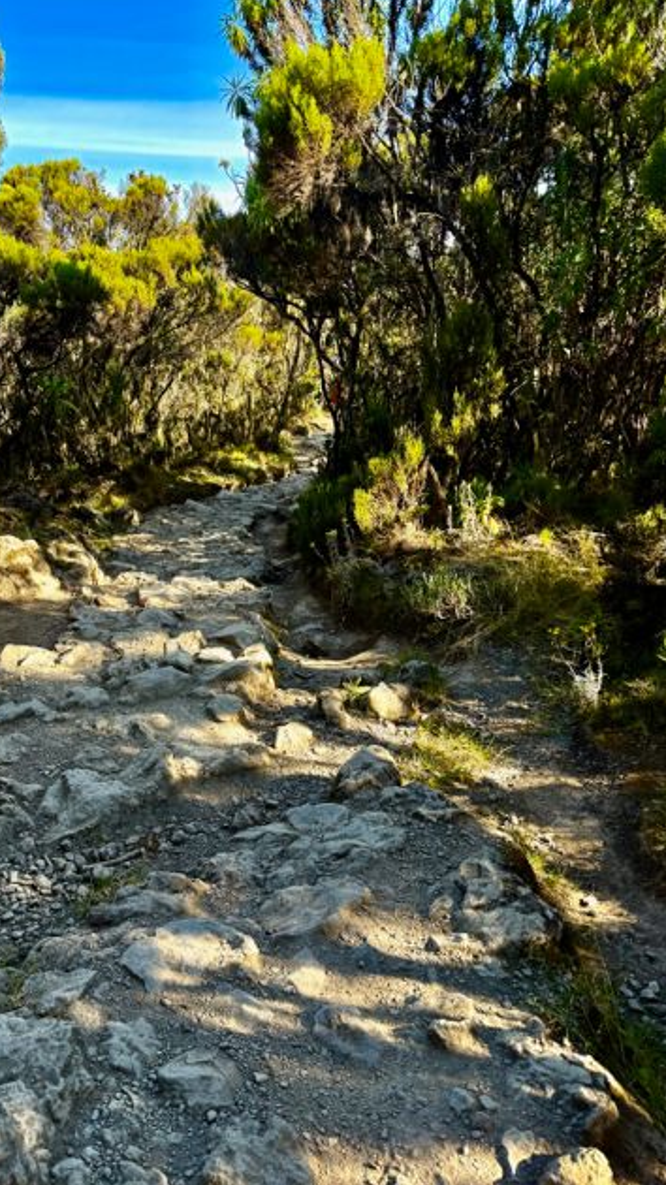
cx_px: 226
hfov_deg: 42.3
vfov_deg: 69.9
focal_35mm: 27
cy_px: 594
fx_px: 848
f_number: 1.78
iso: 100
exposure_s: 1/440
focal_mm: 6.76
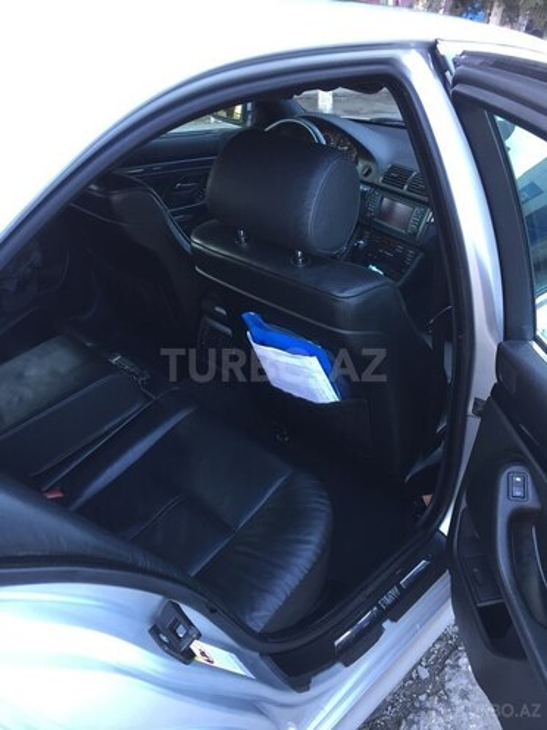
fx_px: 611
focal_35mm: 29
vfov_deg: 61.7
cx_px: 274
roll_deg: -6.4
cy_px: 365
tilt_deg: -31.2
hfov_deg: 48.2
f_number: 2.2
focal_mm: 4.15
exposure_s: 1/33
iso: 40
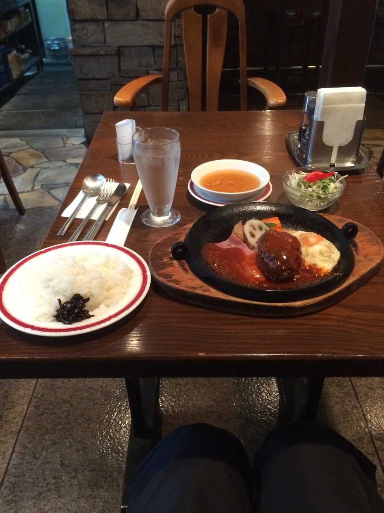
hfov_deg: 48.2
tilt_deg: -37.5
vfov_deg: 61.7
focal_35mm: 29
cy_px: 256
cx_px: 192
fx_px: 429
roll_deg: +3.4
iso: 320
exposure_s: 1/30
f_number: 2.2
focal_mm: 4.15
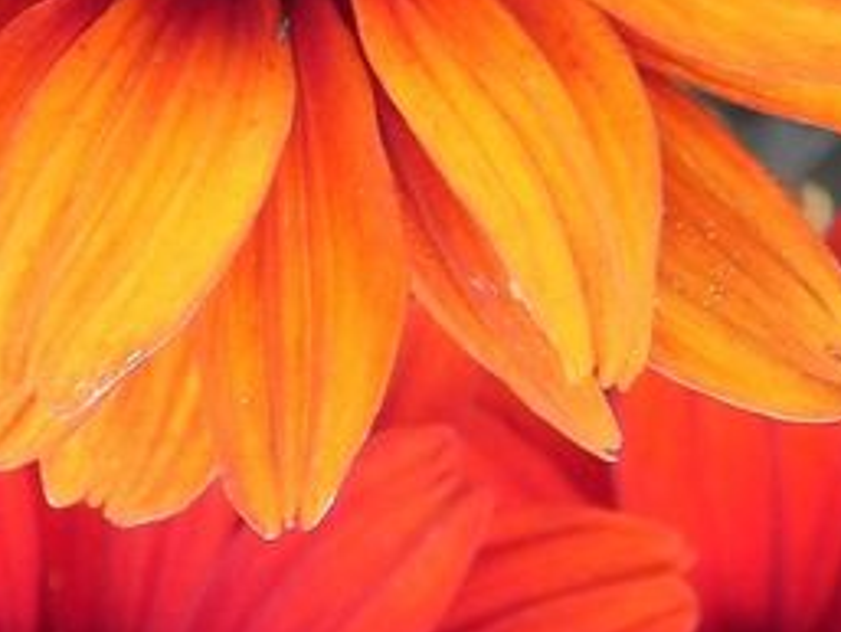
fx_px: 7170
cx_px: 295
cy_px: 324
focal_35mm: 295
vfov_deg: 5.0
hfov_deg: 6.7
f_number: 4.5
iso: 160
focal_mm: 16.9
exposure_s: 1/50
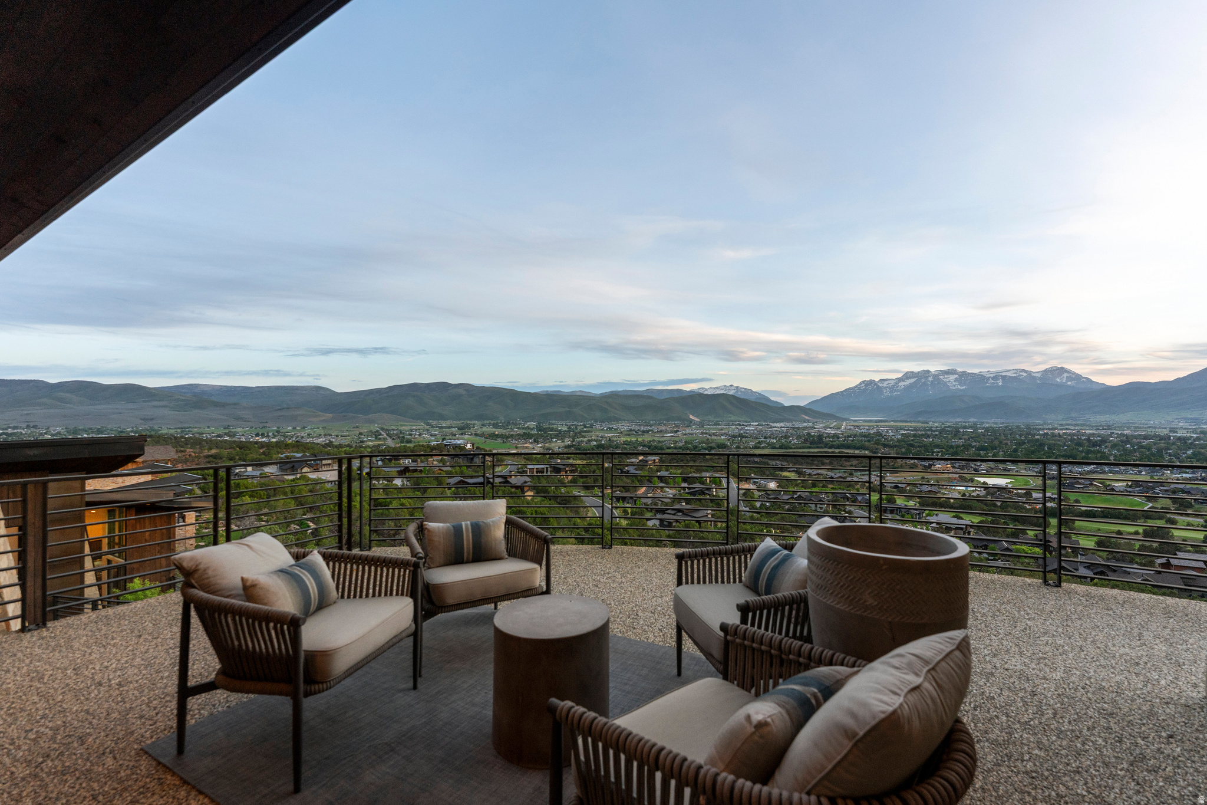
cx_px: 604
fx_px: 513
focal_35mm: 15
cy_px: 402
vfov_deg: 76.2
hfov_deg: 99.3
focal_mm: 15.3
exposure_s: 1/200
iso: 1000
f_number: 5.6
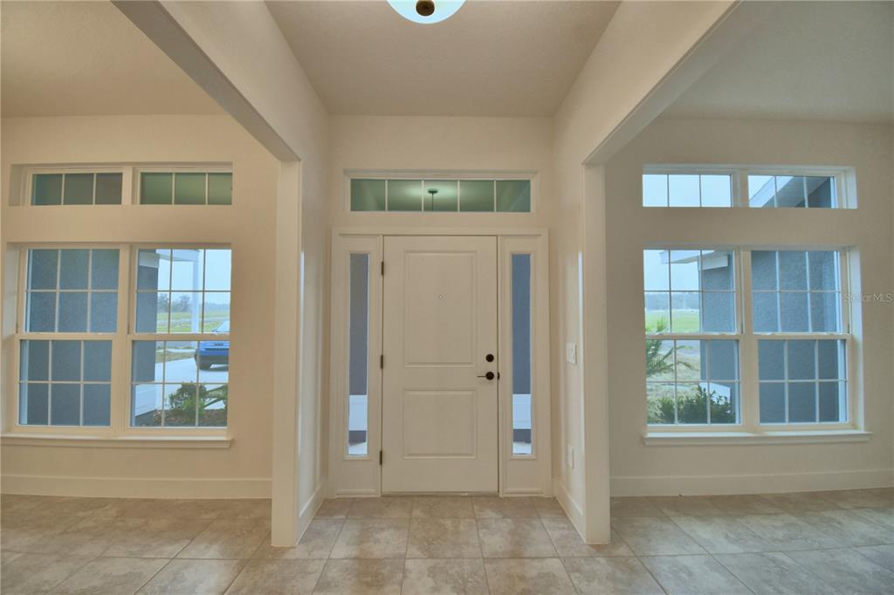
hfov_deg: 100.4
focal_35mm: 15
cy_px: 298
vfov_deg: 77.3
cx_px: 447
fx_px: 372
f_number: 4.5
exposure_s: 1/80
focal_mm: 10
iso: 400
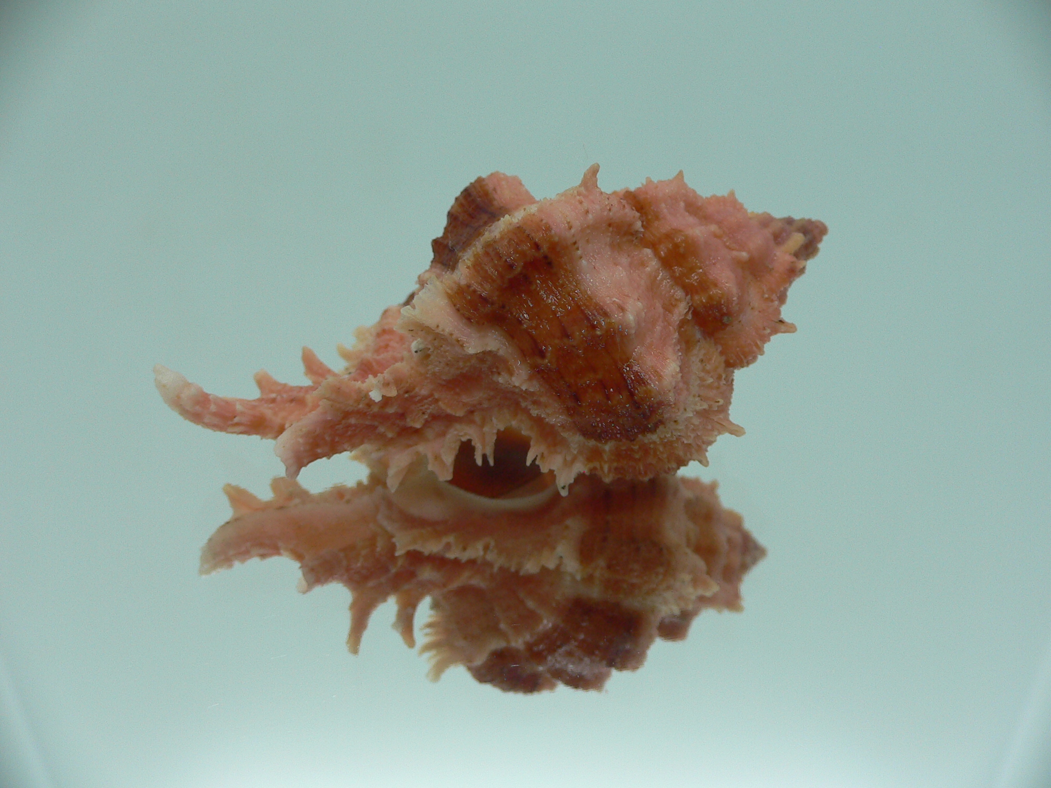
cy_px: 394
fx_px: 1063
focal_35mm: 35
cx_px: 526
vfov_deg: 40.7
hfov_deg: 52.6
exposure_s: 1/60
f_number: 2.8
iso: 100
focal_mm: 4.6
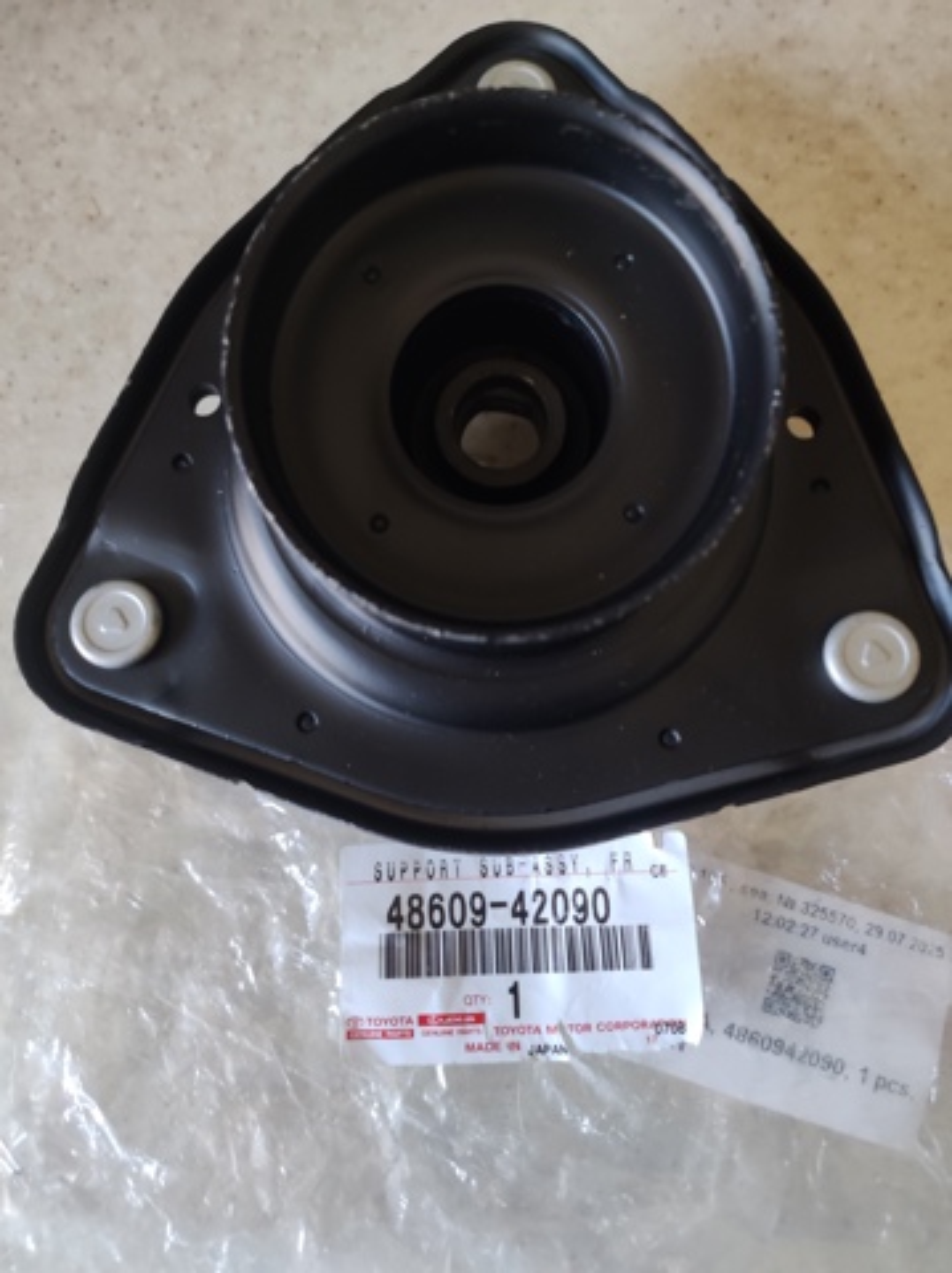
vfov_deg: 91.1
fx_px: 624
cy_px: 636
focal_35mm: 17
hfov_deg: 74.6
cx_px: 476
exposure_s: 1/33
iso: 645
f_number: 1.79
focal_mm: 4.74
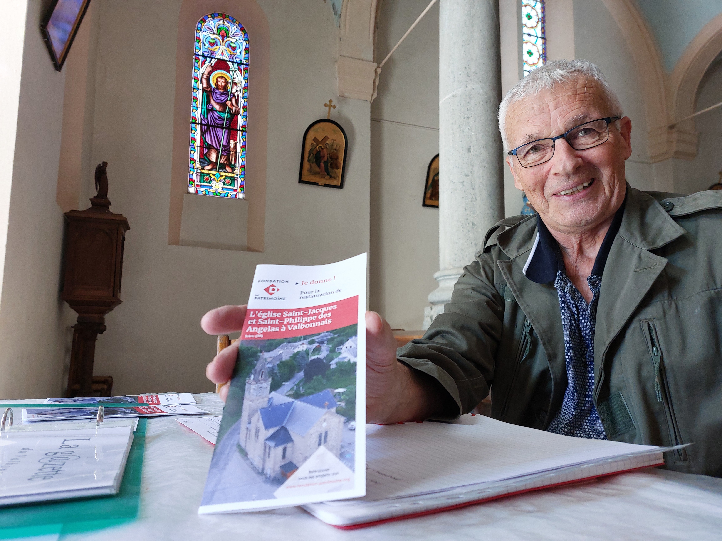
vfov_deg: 54.9
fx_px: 521
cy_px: 270
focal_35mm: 25
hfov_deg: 69.4
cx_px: 361
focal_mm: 5.23
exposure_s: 1/100
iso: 200
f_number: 1.8
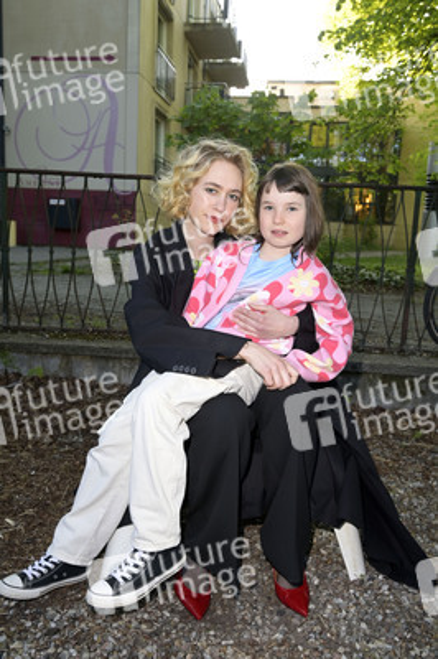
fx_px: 585
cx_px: 219
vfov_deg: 58.8
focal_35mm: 32
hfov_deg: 41.0
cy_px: 330
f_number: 5.6
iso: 640
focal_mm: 32
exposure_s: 1/100
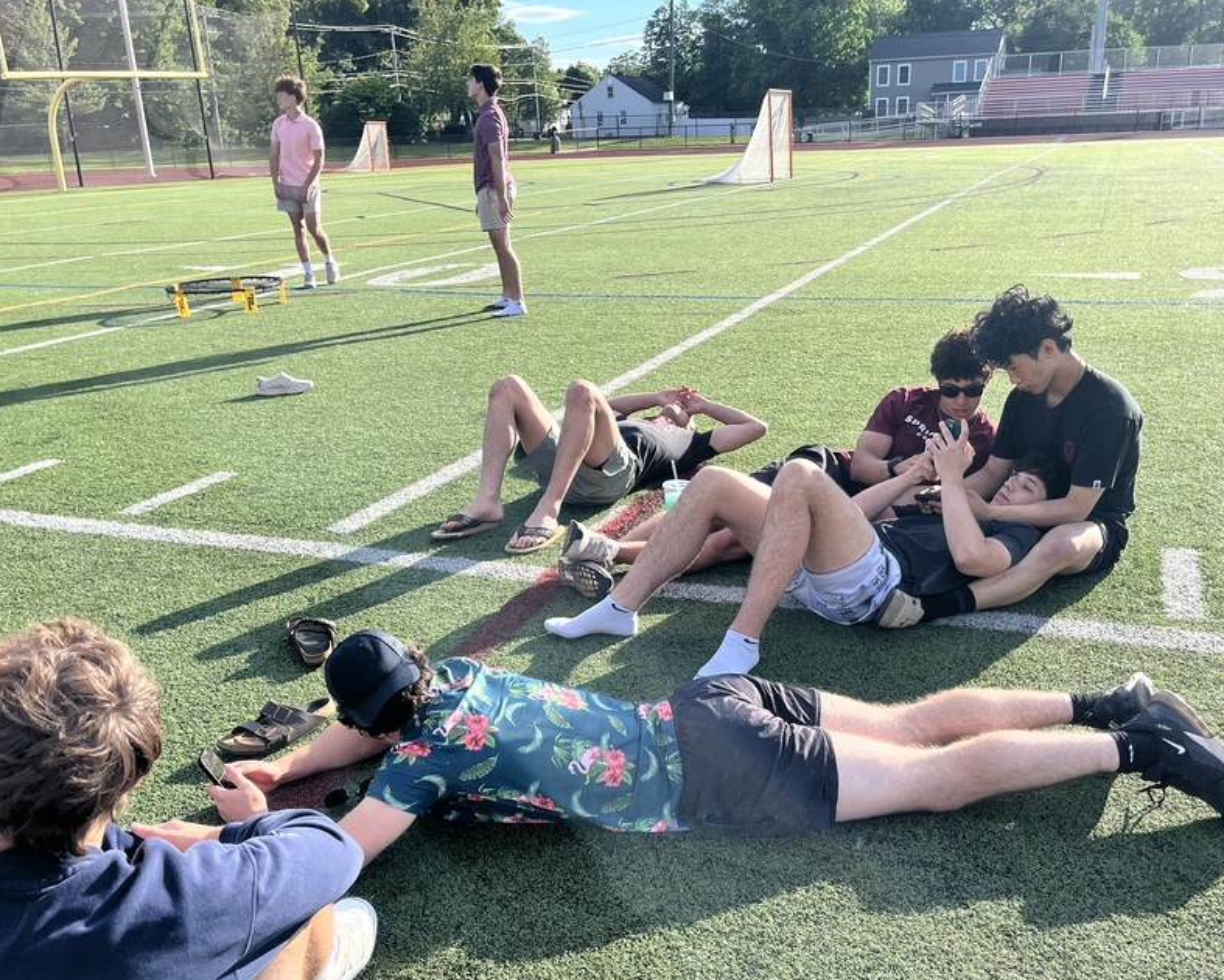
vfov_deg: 44.4
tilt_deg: -19.2
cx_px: 617
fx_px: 1196
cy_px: 579
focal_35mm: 33
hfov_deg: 54.2
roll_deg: +2.4
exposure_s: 1/1441
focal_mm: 5.1
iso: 50
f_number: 1.6
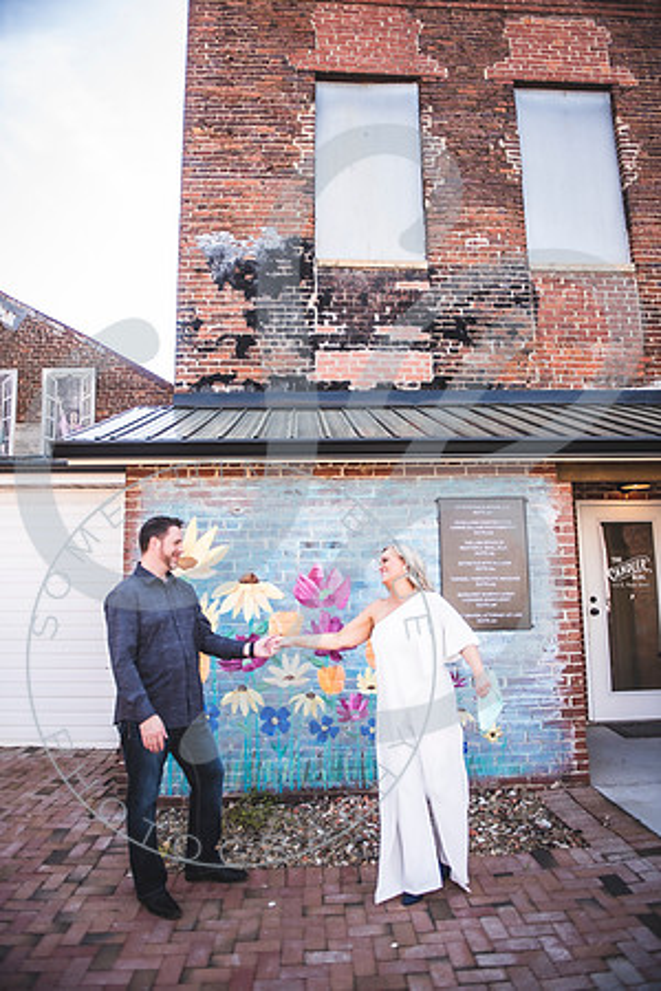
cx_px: 330
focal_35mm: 24
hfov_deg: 53.1
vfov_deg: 73.7
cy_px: 496
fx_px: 661
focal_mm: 24
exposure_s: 1/400
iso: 100
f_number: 2.8
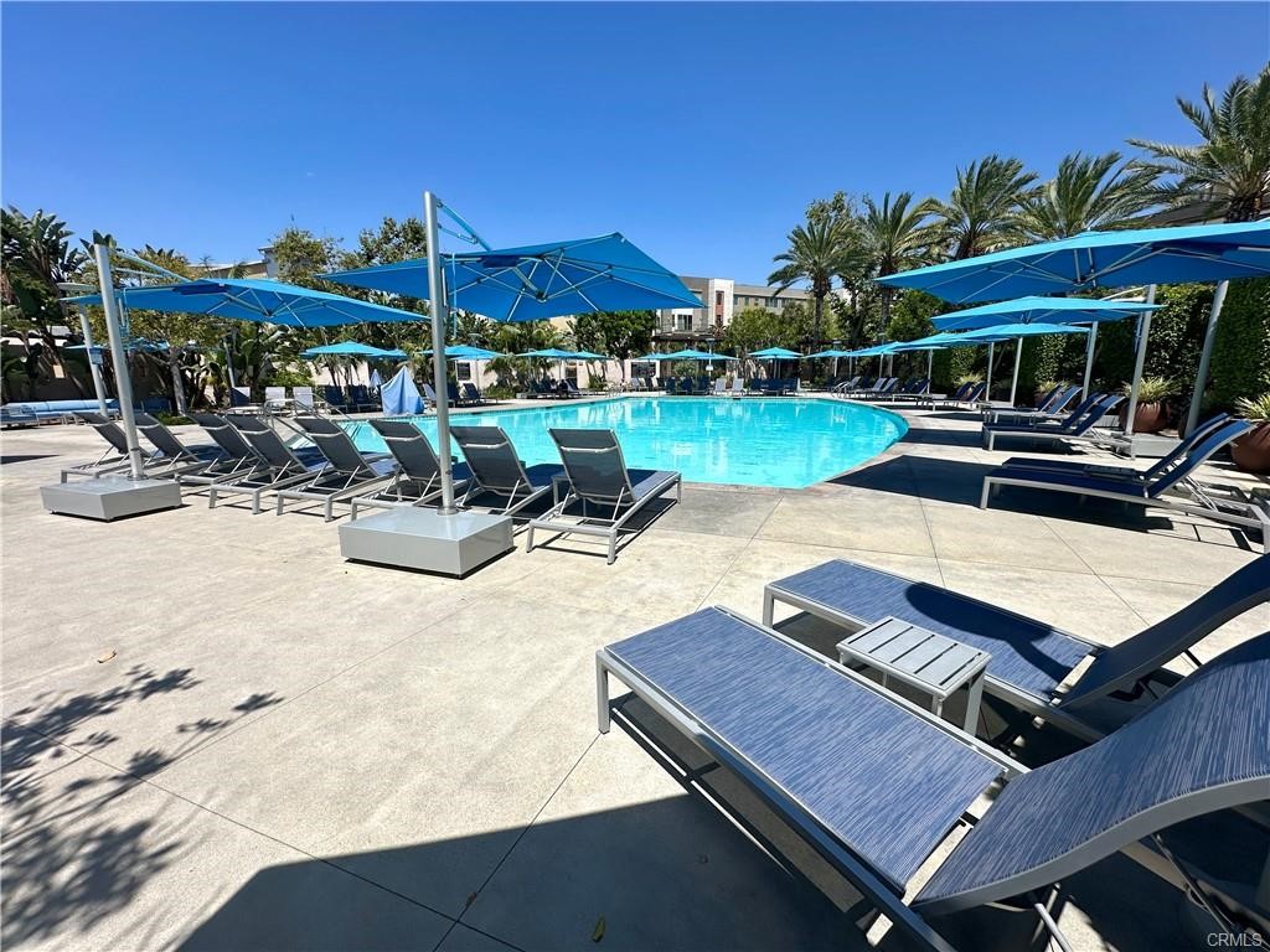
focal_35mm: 14
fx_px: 514
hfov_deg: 102.1
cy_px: 476
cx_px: 635
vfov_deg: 85.7
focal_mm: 2.22
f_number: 2.2
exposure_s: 1/3300
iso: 50
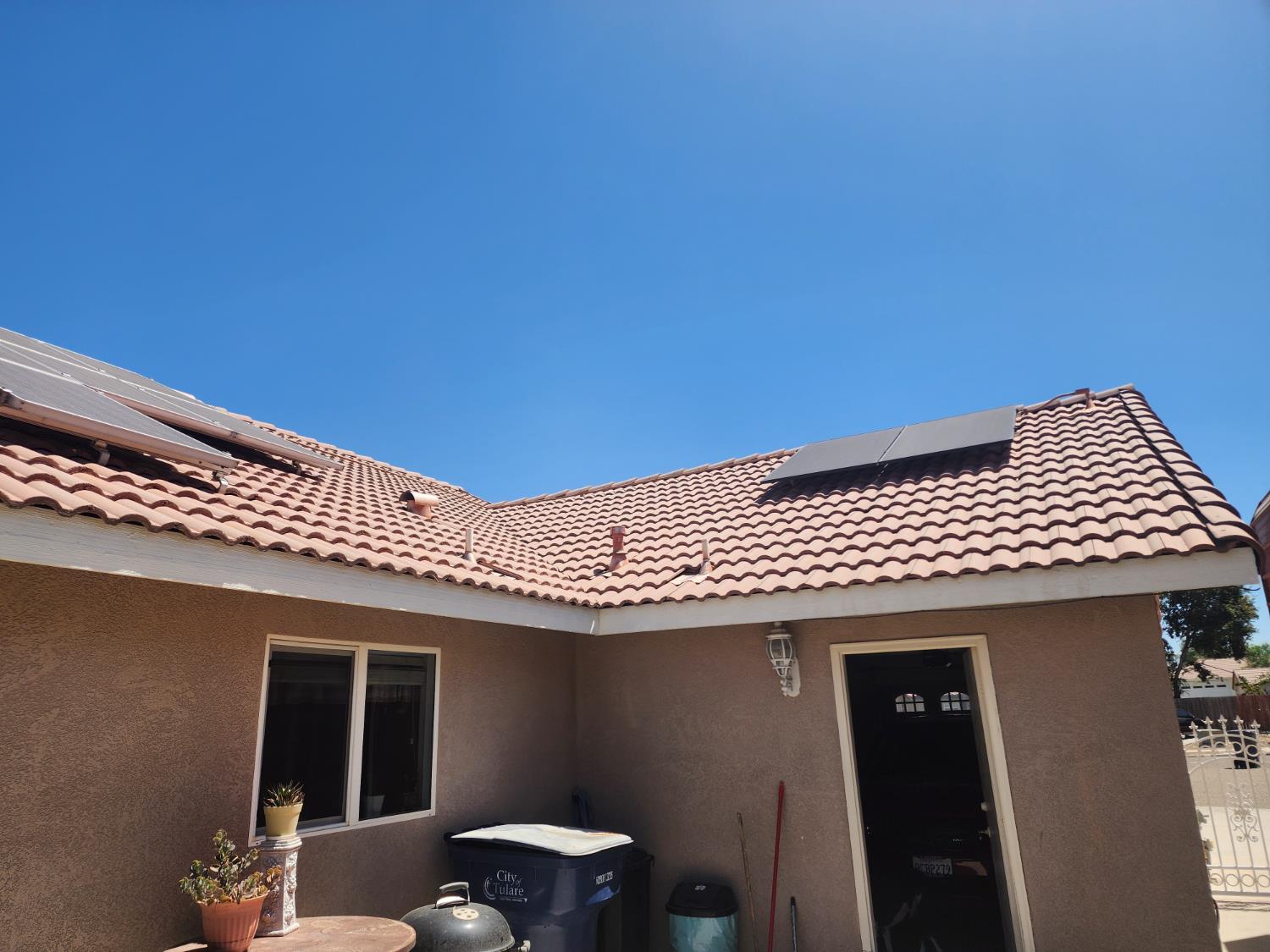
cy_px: 476
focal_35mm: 23
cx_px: 635
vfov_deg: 58.9
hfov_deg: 73.9
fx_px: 844
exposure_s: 1/942
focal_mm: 6.4
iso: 12
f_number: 1.8
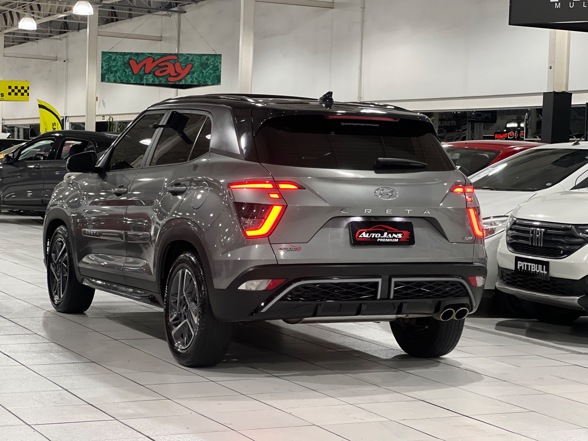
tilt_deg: -2.8
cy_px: 220
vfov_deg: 19.1
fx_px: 1308
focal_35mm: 77
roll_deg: -2.1
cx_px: 294
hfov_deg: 25.3
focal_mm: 9
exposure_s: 1/30
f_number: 2.8
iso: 320
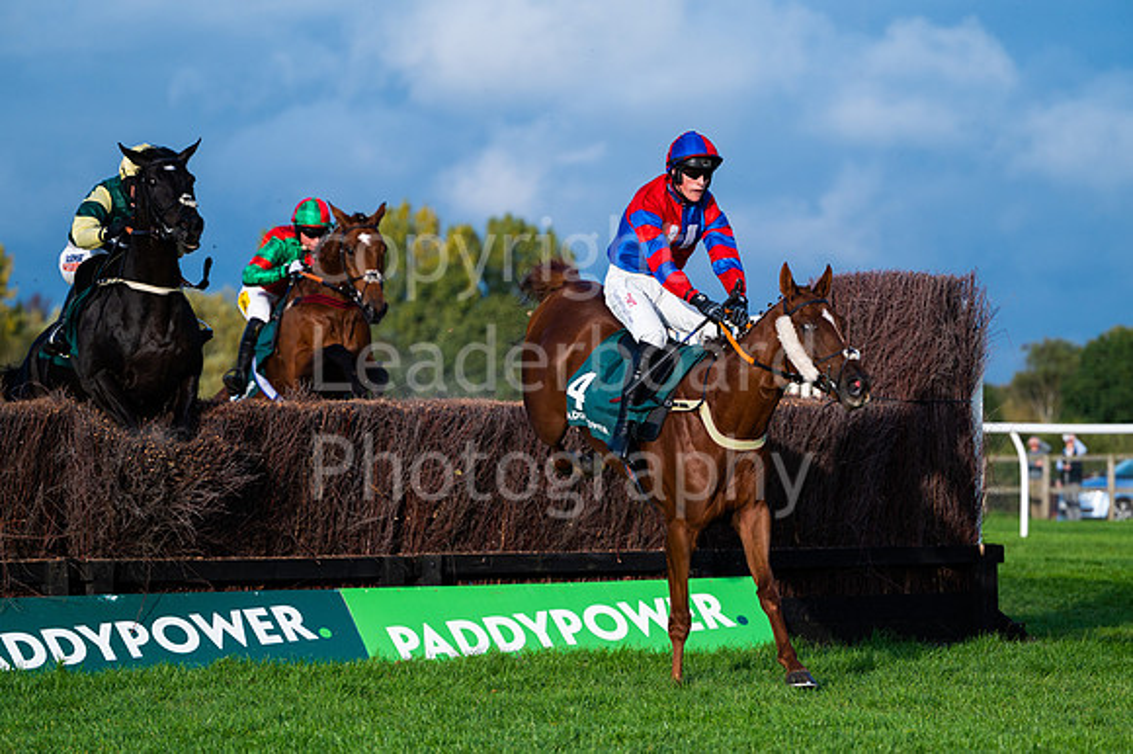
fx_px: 4718
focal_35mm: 150
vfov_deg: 9.1
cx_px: 566
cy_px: 377
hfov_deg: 13.7
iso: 400
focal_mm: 150
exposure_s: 1/3200
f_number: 4
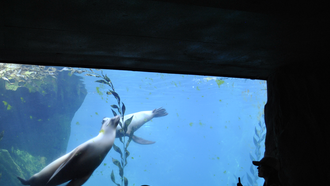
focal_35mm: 41
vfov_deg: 28.5
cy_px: 142
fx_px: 359
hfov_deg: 48.2
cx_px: 99
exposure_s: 1/30
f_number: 3.5
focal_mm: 18
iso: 400
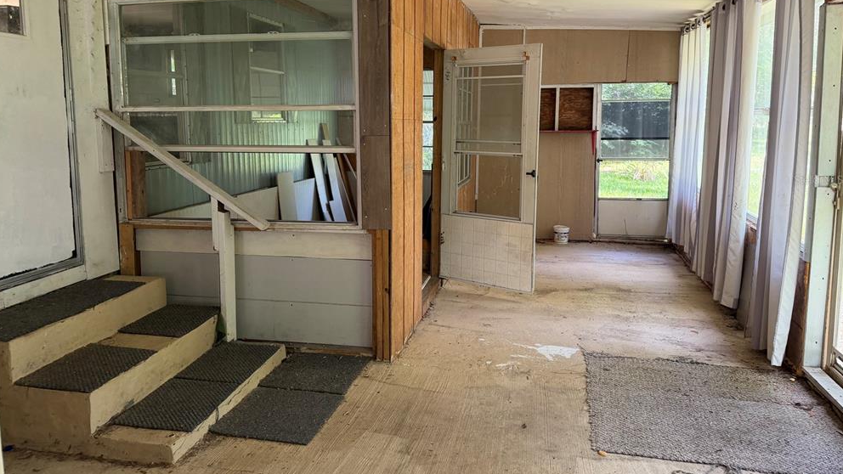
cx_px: 410
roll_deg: +0.4
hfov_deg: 69.8
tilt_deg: -6.1
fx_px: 604
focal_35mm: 27
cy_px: 179
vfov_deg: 42.6
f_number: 1.78
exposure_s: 1/120
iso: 200
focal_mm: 6.76
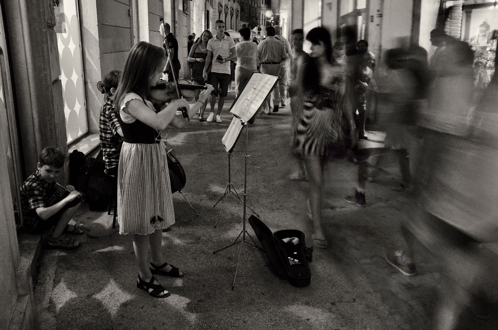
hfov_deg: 57.3
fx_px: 456
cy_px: 165
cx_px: 249
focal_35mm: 33
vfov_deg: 39.8
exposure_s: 1/60
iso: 2000
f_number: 5
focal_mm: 22
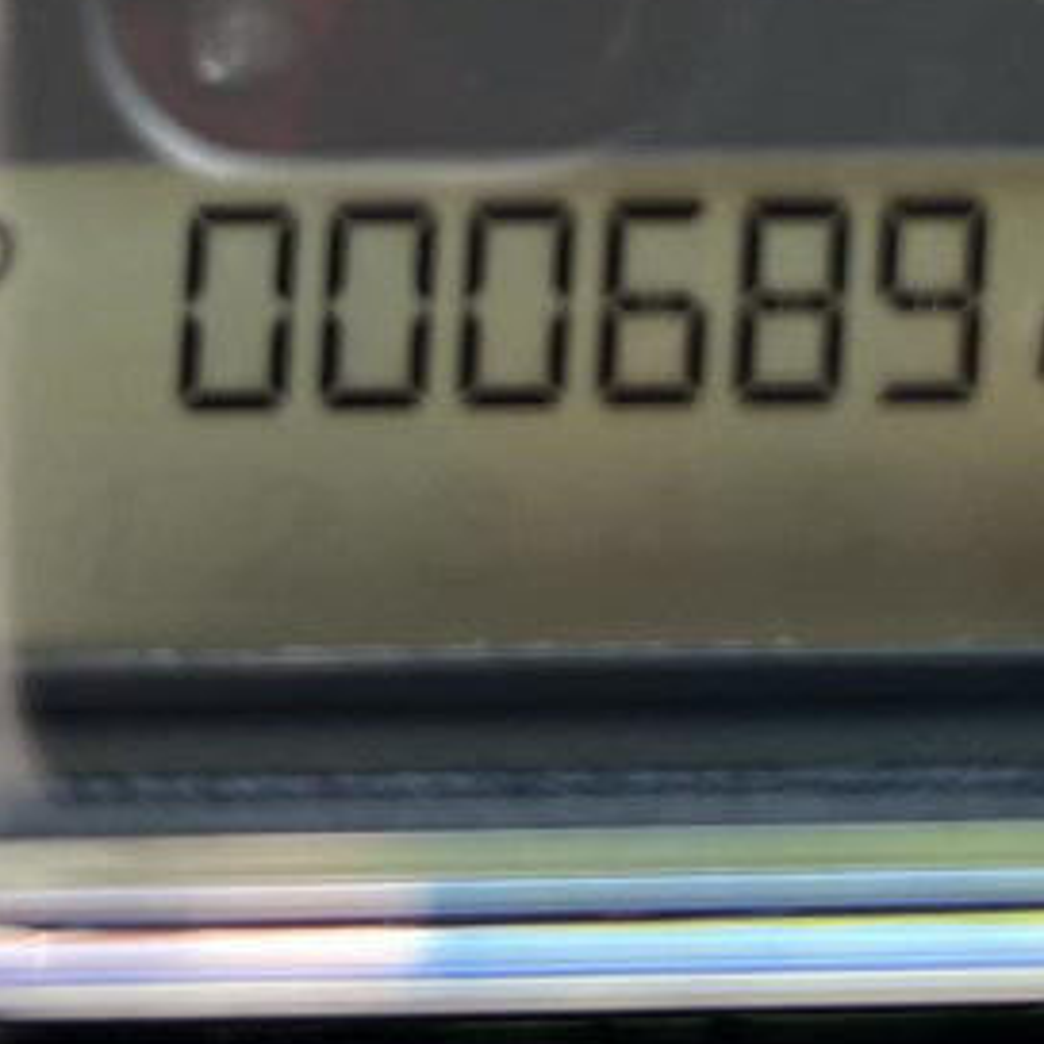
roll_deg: -18.0
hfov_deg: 19.3
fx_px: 3071
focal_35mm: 90
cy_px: 127
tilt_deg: -22.5
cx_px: 651
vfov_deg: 19.0
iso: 80
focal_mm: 5.1
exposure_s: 1/122
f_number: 1.6
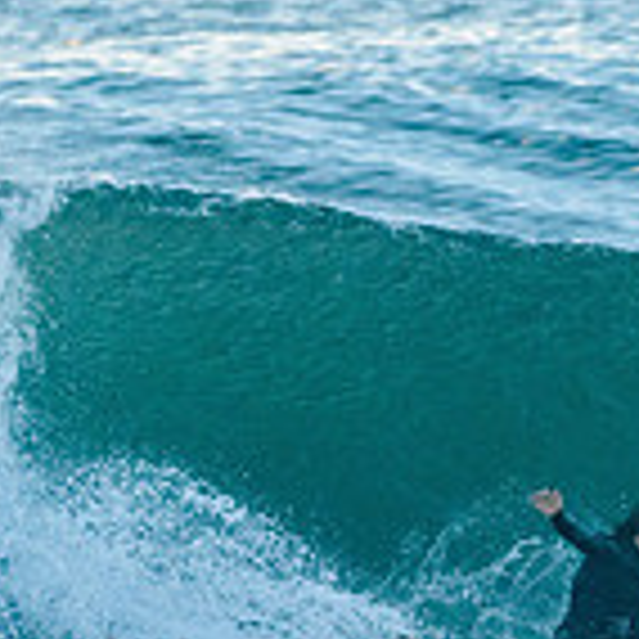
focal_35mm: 1741
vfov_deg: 1.0
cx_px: 567
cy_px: 668
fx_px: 36360
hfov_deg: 1.0
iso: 800
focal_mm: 500
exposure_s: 1/1600
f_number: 5.6
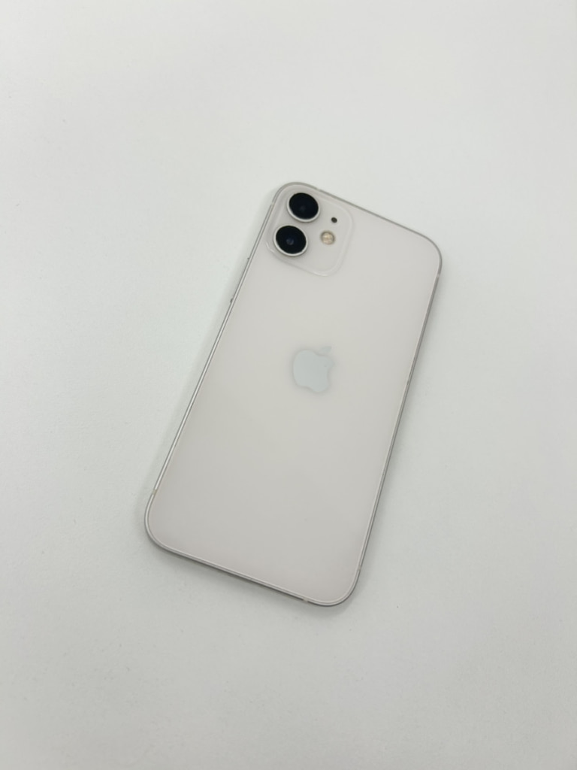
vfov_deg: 67.3
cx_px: 288
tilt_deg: -67.9
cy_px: 385
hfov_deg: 53.1
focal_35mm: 26
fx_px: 578
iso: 32
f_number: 1.5
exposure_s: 1/124
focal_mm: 5.7
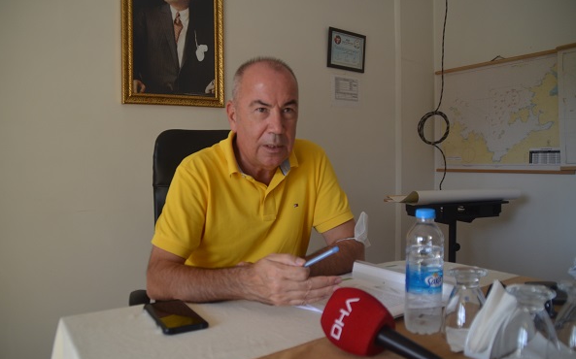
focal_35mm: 105
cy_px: 174
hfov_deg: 19.8
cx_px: 287
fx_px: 1647
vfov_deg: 12.4
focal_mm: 68
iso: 400
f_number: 5.3
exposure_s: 1/500
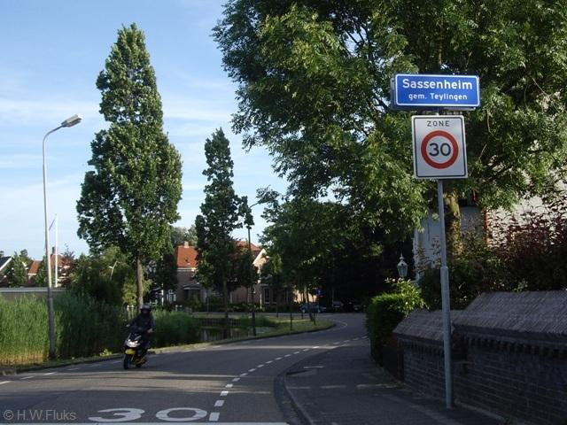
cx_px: 284
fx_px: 622
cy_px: 212
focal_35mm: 38
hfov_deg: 49.0
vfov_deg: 37.7
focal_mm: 7.9
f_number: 2.8
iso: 64
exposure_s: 1/500
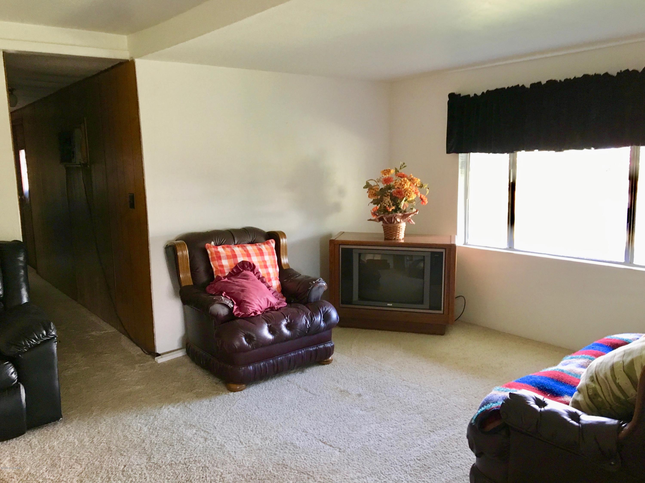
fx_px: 540
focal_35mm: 29
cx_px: 322
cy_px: 242
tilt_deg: -8.0
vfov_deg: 48.2
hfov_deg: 61.7
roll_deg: +1.2
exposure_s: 1/30
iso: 100
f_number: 2.2
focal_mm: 4.15
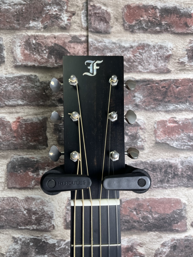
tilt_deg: +2.0
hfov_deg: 53.1
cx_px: 96
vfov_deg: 67.3
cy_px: 128
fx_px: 193
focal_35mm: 26
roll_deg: +1.2
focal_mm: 5.1
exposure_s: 1/121
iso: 100
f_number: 1.6
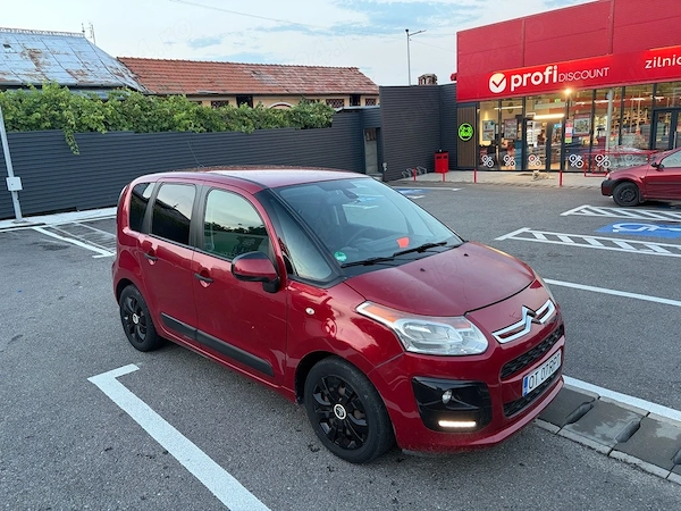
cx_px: 340
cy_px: 256
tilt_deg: -13.2
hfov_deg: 67.3
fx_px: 511
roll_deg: +3.9
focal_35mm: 26
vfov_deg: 53.1
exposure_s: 1/60
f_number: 1.6
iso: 160
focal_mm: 5.96
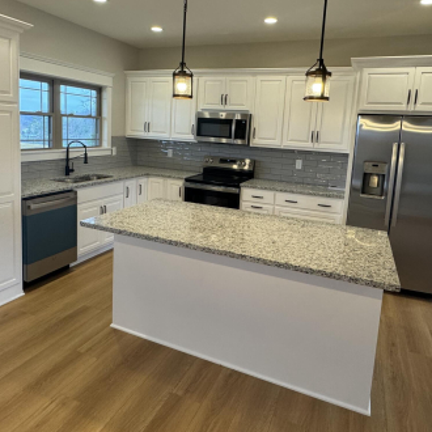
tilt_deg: -8.2
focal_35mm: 25
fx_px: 353
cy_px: 174
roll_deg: -2.9
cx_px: 207
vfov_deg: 62.4
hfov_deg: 62.9
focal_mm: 2.22
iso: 200
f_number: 2.2
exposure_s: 1/120
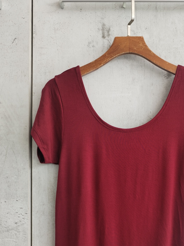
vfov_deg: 45.3
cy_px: 159
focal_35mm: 41
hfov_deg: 34.7
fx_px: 291
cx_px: 129
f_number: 1.8
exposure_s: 1/100
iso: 154
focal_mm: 4.75
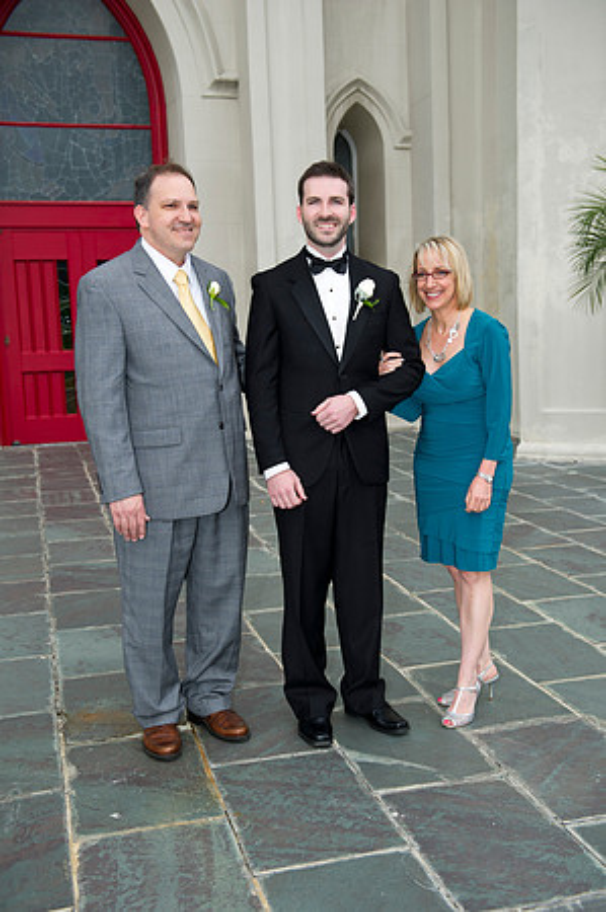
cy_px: 456
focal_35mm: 40
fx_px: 1012
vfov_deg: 48.5
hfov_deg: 33.3
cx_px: 303
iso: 200
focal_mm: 40
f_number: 4
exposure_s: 1/125
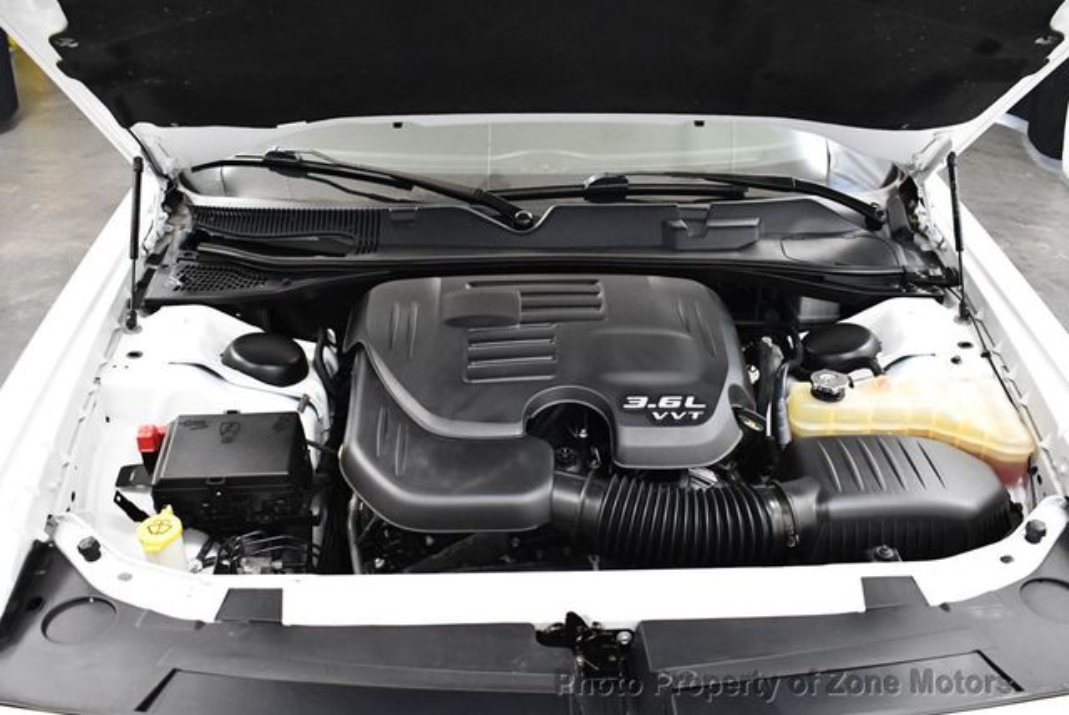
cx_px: 534
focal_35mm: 36
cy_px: 358
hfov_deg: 53.1
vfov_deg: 36.9
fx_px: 1070
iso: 3200
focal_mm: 18
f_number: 3.5
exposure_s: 1/125
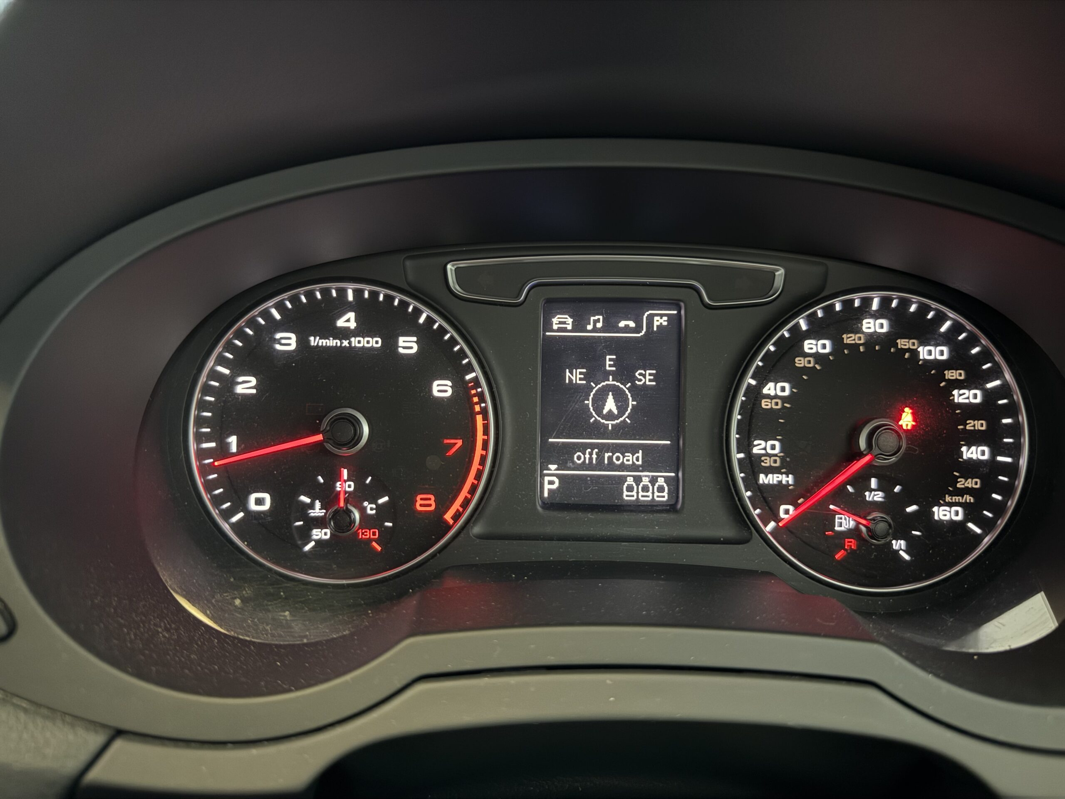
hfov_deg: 71.6
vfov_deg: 56.8
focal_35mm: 24
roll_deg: -0.9
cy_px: 400
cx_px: 532
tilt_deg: -20.5
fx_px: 738
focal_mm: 6.76
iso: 1000
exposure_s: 1/12
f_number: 1.78
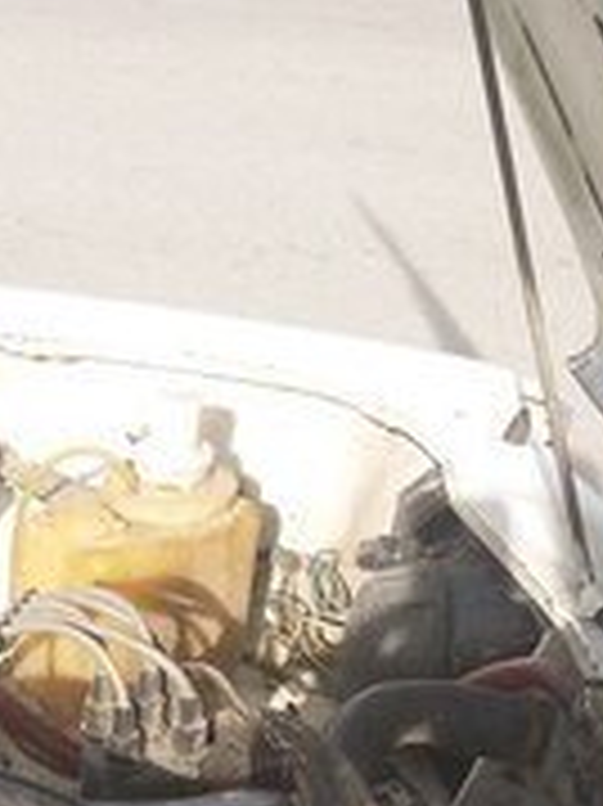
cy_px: 964
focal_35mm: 75
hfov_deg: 18.4
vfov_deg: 23.7
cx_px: -148
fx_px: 1744
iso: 40
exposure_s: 1/374
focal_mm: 3.7
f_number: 1.9
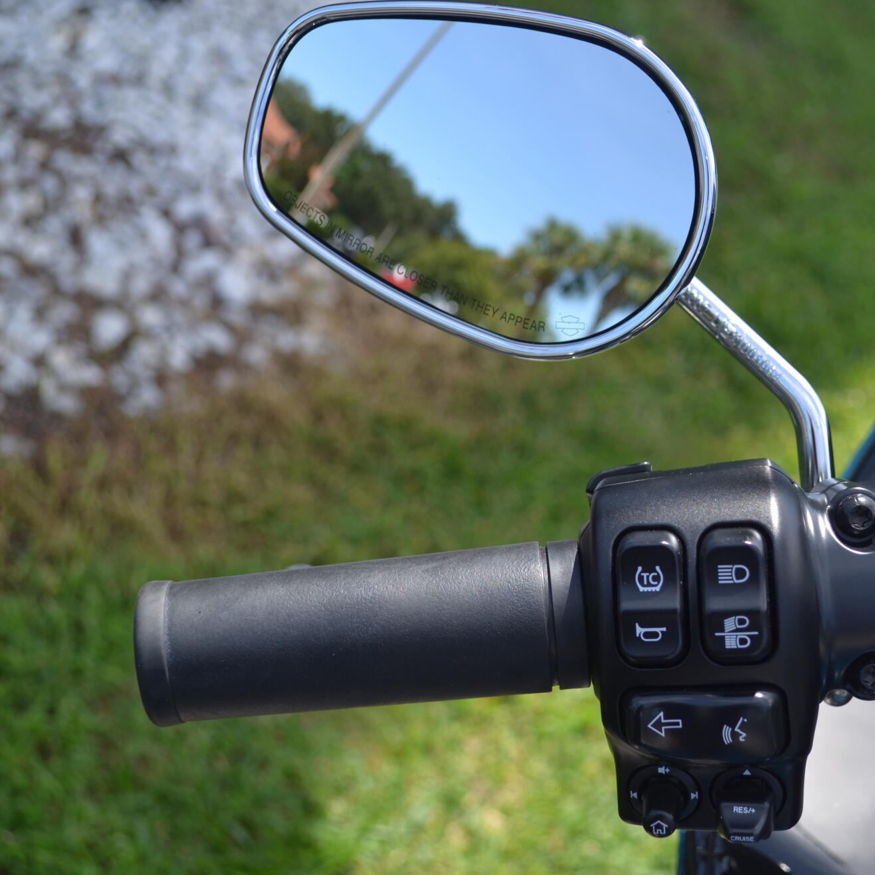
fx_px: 1887
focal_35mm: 66
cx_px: 580
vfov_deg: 26.1
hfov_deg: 26.0
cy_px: 441
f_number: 5
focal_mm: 34
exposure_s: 1/250
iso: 100
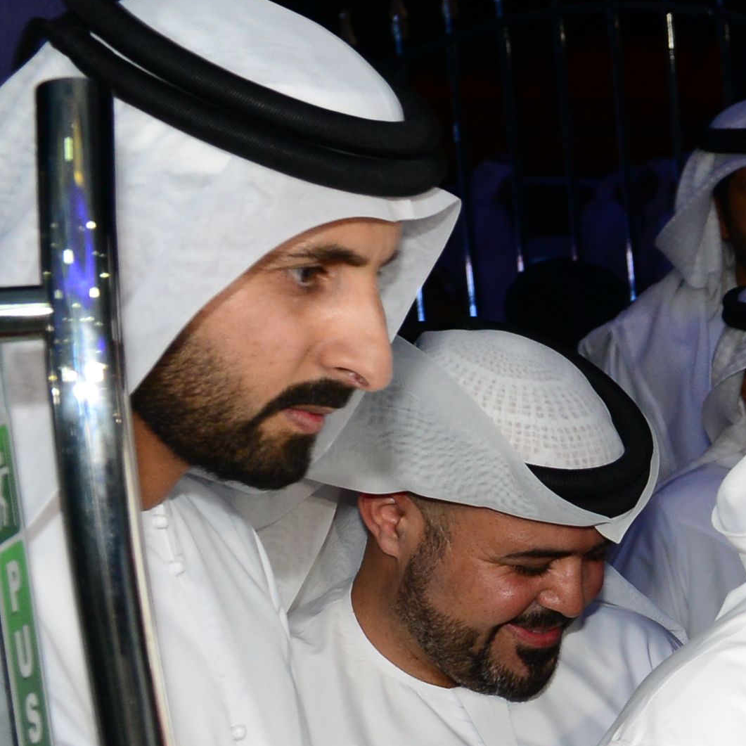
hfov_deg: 11.3
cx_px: 1581
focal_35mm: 137
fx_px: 3340
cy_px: 745
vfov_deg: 12.6
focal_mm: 31
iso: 800
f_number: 5.6
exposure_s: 1/60
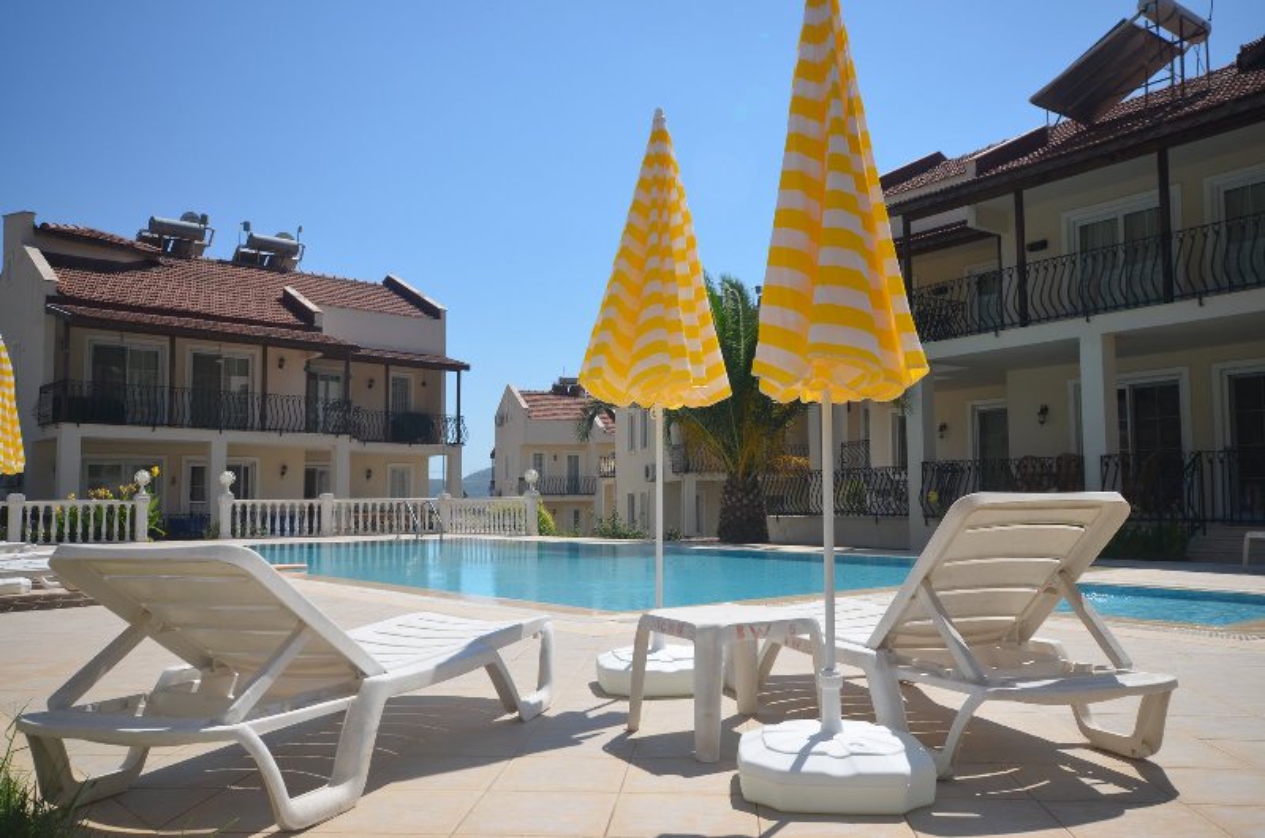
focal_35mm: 30
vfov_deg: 43.4
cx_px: 632
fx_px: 1052
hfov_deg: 62.0
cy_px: 419
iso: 100
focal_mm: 20
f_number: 9
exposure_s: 1/320
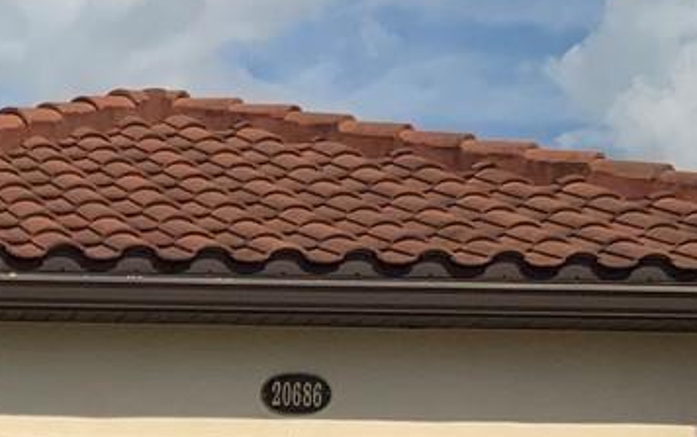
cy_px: 711
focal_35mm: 138
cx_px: -233
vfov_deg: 9.2
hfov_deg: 14.4
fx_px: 2623
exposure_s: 1/3322
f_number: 1.8
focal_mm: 3
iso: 16
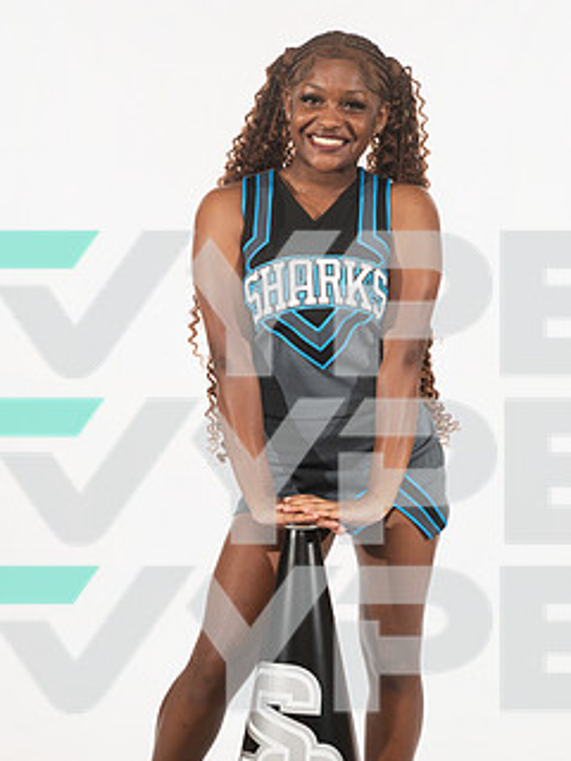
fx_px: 1430
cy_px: 473
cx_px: 312
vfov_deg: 29.7
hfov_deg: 22.6
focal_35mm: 65
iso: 500
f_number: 7.1
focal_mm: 48
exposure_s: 1/320
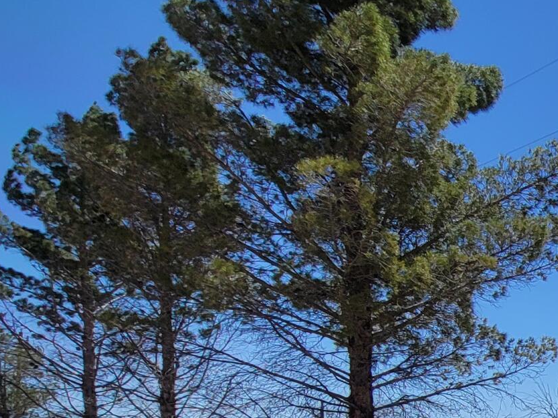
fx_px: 757
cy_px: 507
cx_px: 886
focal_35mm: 47
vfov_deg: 27.1
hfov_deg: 26.1
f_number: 2.2
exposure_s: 1/2929
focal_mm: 2.2
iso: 64
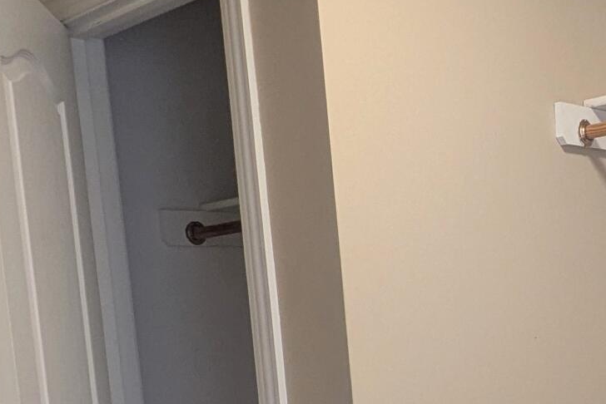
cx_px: 563
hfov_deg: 31.6
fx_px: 1010
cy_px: 397
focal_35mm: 60
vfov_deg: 21.9
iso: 80
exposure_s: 1/24
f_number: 2.2
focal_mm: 1.83
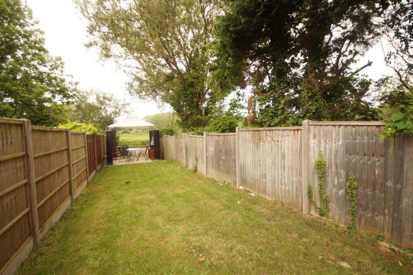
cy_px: 138
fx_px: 172
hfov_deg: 100.4
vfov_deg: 77.3
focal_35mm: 15
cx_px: 206
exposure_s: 1/80
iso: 100
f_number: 4.5
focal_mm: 10
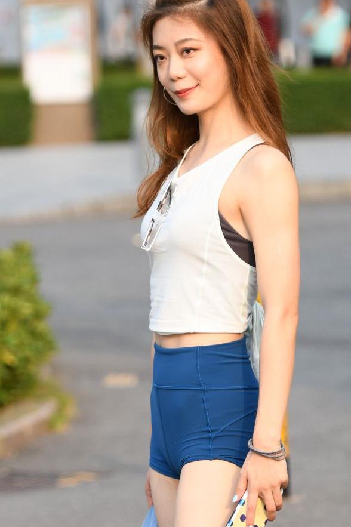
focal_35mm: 297
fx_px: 4347
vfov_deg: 6.9
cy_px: 379
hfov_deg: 4.6
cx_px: 179
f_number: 2.8
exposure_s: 1/1600
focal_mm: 105
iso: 320
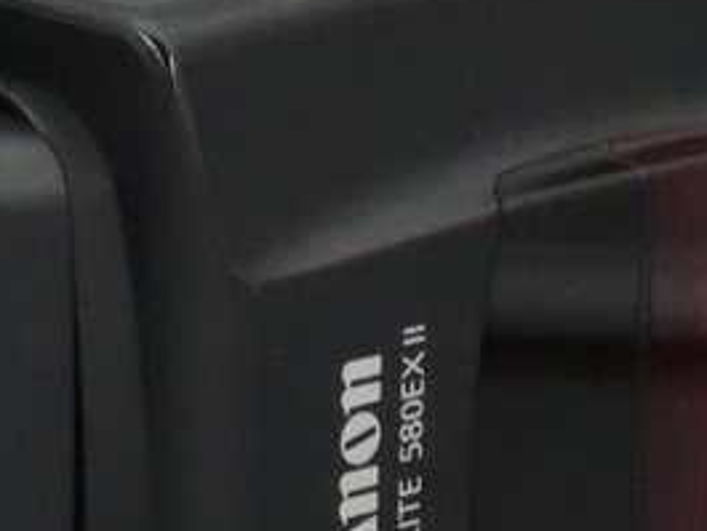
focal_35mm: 226
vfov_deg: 6.6
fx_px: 4618
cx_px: -502
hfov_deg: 8.5
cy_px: 350
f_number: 5.6
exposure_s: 1/125
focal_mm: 10.7
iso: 1600
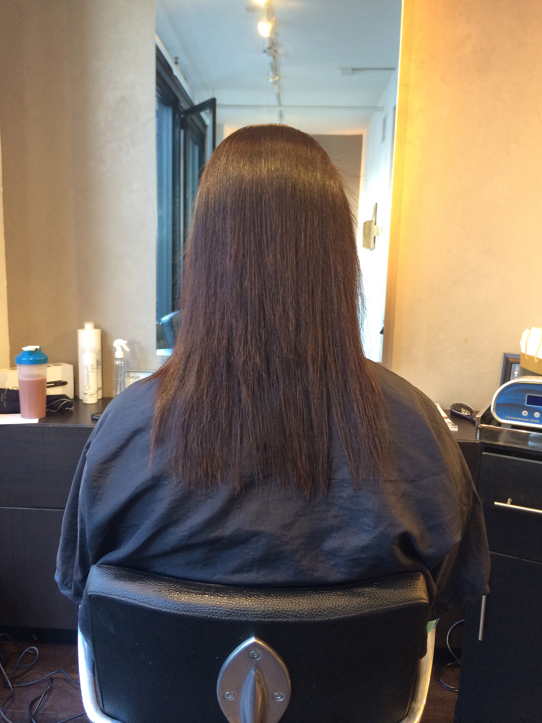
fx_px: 626
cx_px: 271
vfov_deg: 60.0
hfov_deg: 46.8
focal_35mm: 30
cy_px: 362
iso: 125
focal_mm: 4.12
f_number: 2.2
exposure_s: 1/30
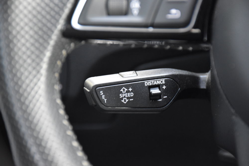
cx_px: 124
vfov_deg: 9.2
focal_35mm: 150
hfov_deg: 13.7
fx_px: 1038
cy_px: 83
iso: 3200
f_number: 5.6
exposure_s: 1/50
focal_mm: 100
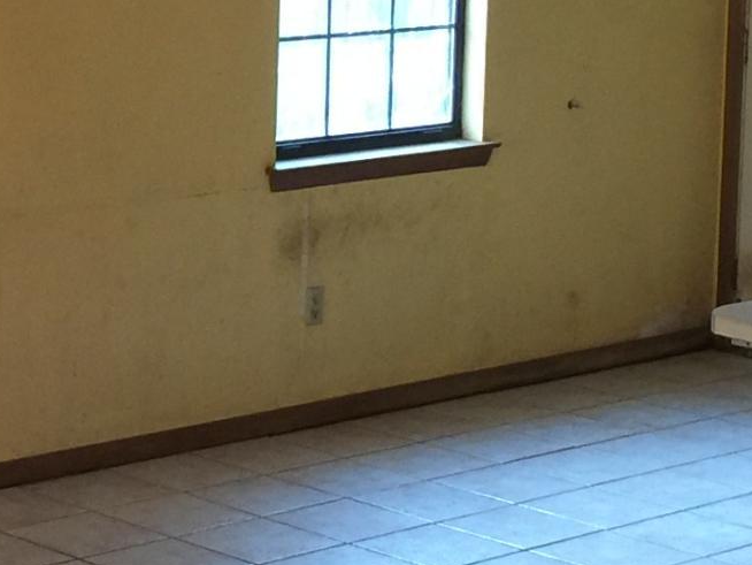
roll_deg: -2.0
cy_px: 133
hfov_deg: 14.7
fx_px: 2890
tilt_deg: -8.1
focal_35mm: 133
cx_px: 91
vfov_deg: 11.1
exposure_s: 1/15
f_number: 2.2
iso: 64
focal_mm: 4.15
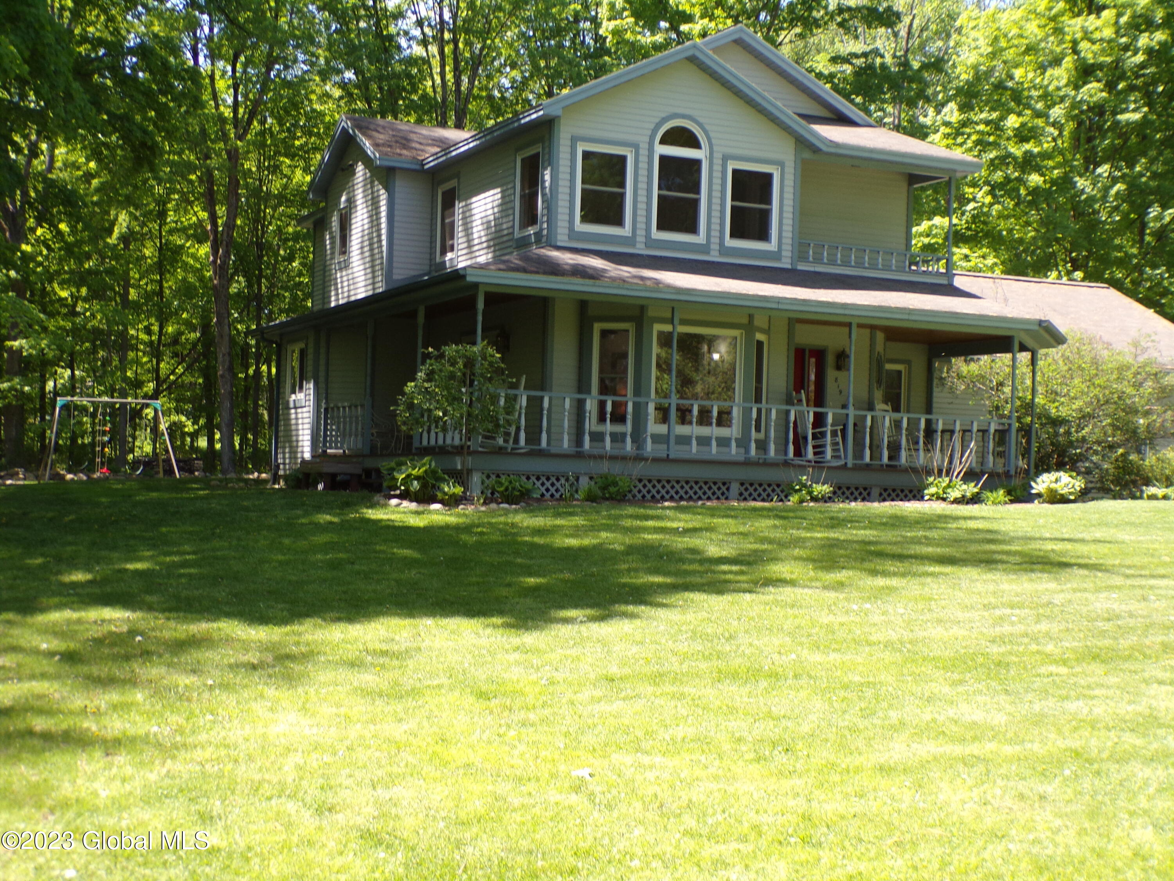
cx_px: 587
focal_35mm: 49
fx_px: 1662
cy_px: 440
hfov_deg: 38.9
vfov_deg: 29.7
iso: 80
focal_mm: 8.7
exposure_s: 1/180
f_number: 3.5
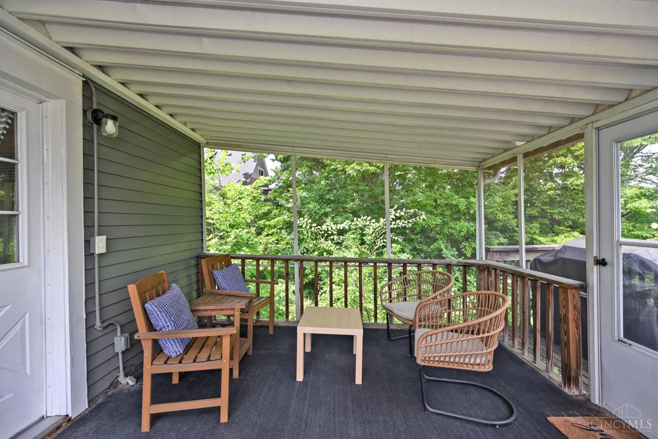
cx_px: 329
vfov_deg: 81.2
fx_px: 256
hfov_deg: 104.3
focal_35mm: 14
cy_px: 220
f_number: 5.6
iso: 200
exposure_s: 1/125
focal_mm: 14
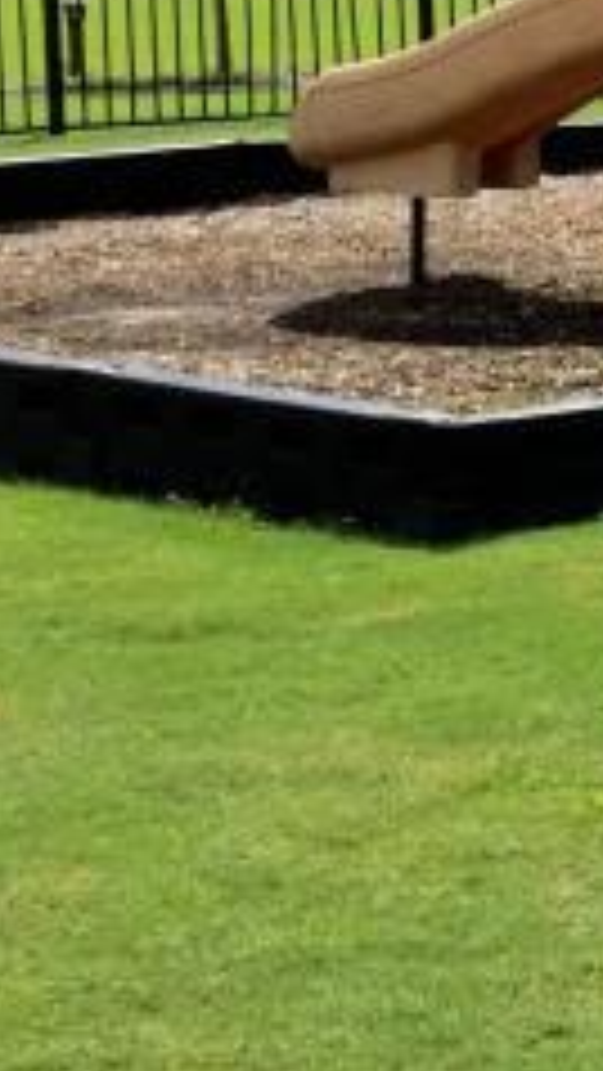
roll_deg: +0.0
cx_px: 2178
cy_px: 216
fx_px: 3863
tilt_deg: -4.0
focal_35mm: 136
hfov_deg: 7.2
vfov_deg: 15.7
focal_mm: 4.15
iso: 32
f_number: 2.2
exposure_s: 1/3049
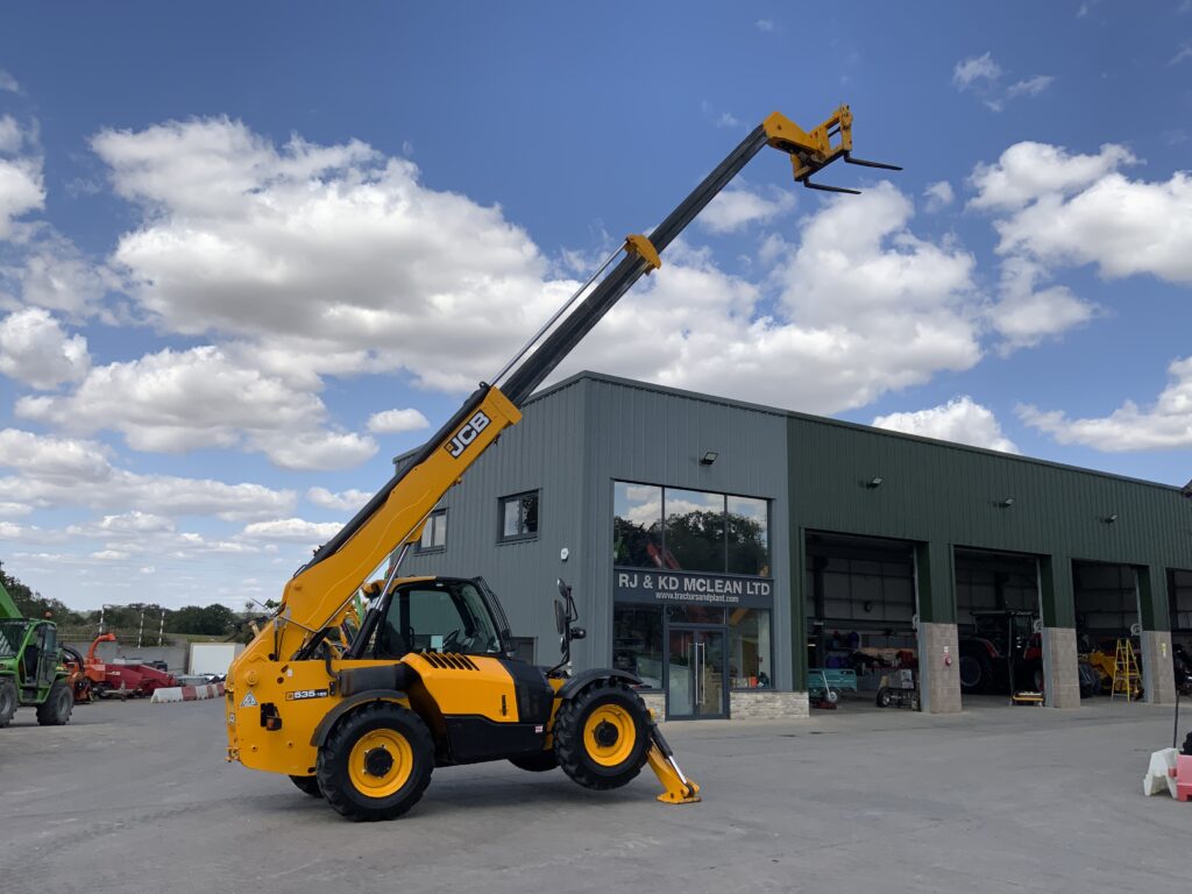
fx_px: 999
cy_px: 447
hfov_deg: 61.7
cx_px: 596
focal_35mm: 29
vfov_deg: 48.2
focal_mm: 3
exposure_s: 1/1675
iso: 16
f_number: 1.8
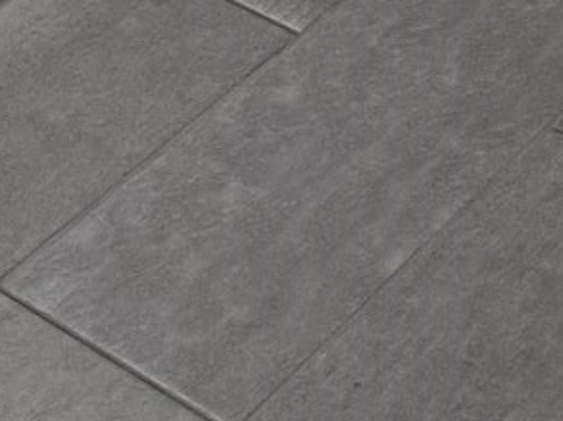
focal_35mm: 168
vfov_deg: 6.4
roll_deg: -1.3
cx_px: -286
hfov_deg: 11.3
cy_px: -1474
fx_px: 2729
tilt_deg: -3.3
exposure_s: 1/77
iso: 200
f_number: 1.78
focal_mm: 6.76
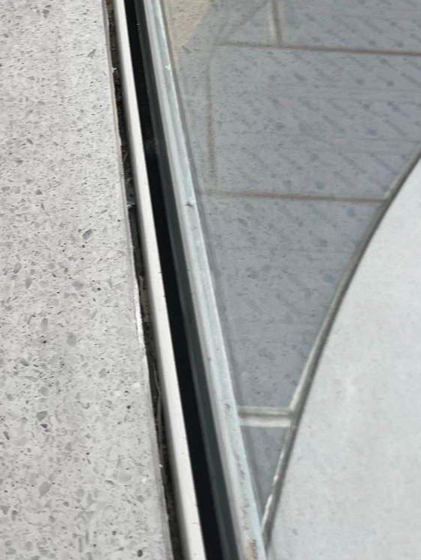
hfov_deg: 27.9
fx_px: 843
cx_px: 140
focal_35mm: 52
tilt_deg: -45.4
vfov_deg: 33.8
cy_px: 10
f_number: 1.6
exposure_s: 1/207
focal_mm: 5.1
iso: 40
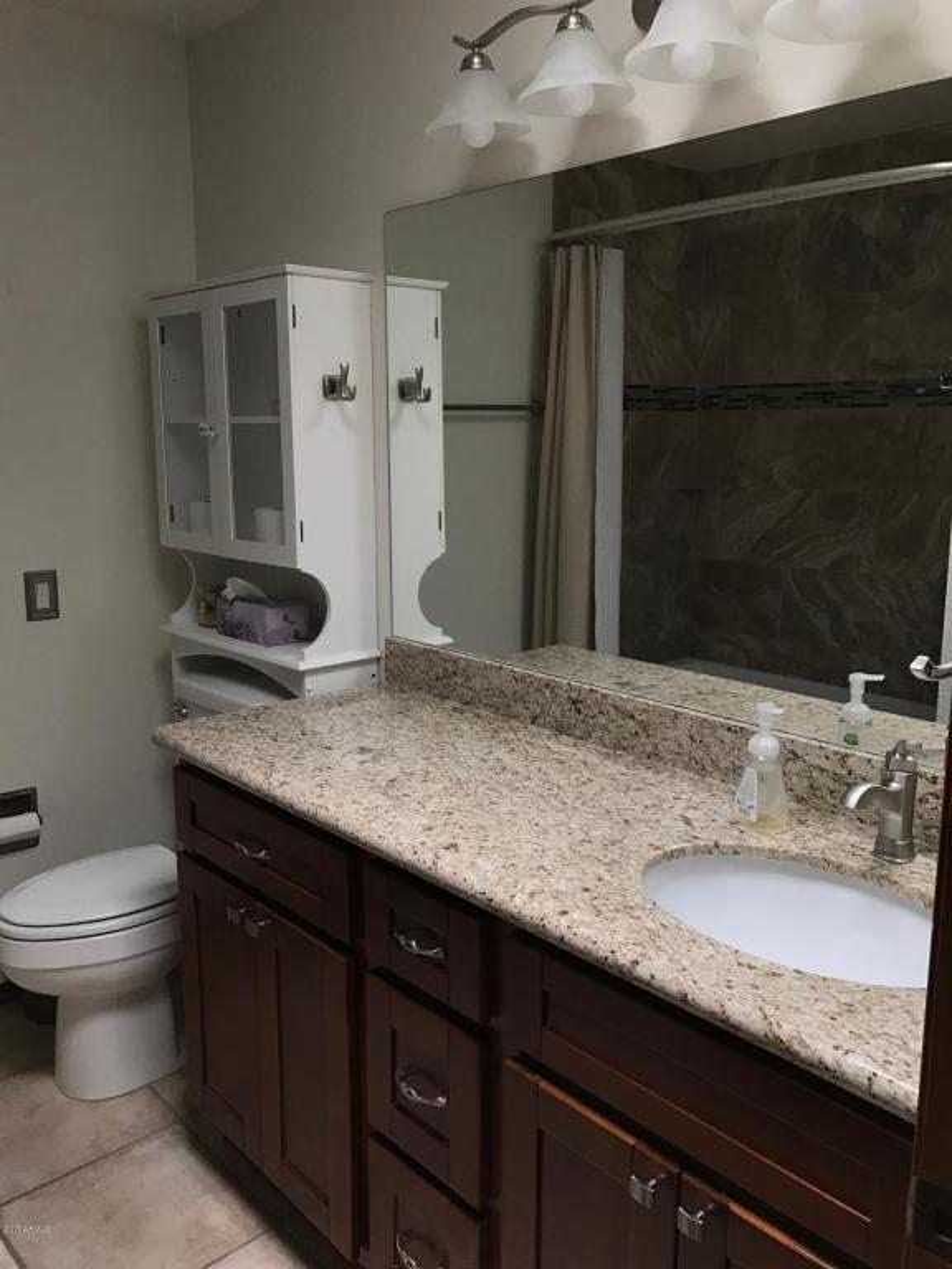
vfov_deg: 63.4
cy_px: 634
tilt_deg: -9.7
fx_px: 1027
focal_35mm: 28
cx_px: 476
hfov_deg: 49.7
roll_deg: -0.3
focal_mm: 3.99
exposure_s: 1/40
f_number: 1.8
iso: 25
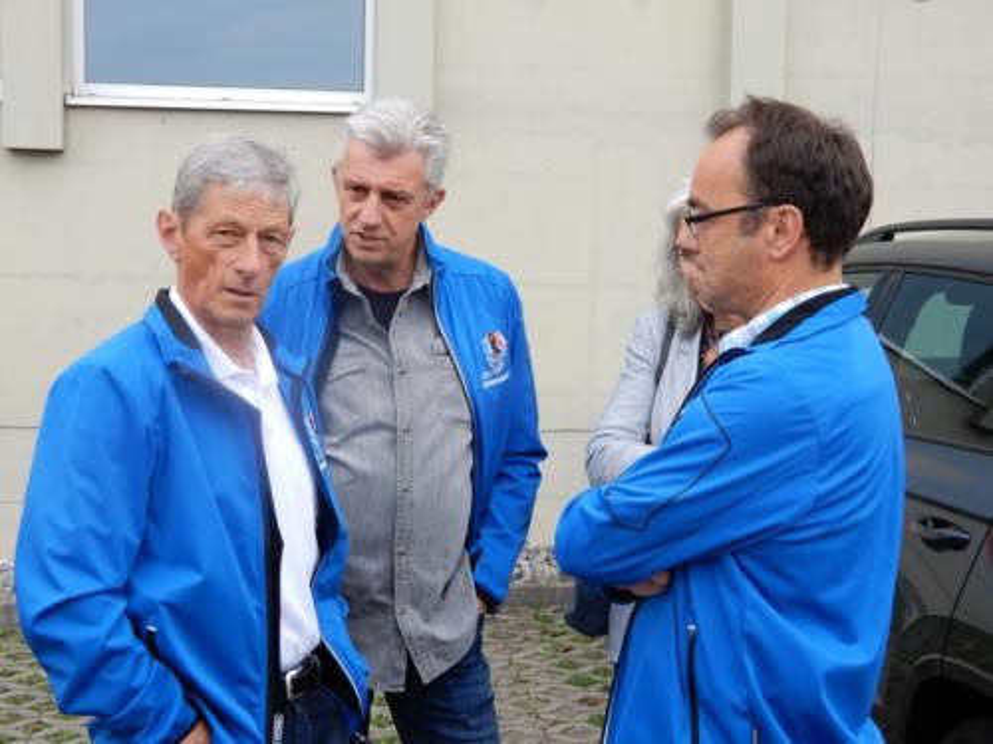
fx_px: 1434
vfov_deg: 29.1
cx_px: 496
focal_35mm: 50
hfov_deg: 38.2
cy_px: 372
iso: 80
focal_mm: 8.9
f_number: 4
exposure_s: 1/60
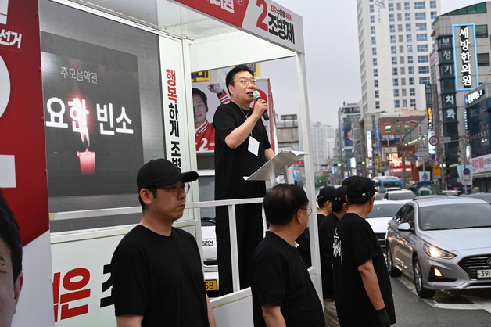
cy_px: 164
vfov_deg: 28.6
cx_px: 246
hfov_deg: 41.9
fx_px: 641
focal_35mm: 47
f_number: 4
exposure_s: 1/125
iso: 500
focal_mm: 47
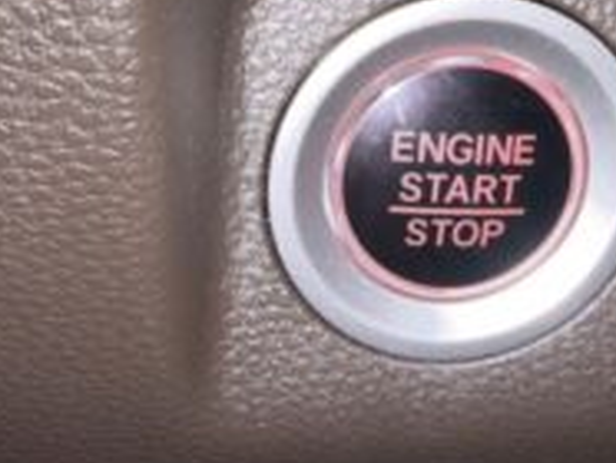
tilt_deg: -17.6
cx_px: 401
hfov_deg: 38.5
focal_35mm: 49
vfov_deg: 29.3
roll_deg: -3.3
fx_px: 873
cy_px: 121
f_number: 2.2
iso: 16
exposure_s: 1/78
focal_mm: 2.22
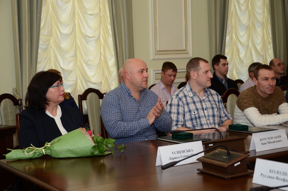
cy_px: 96
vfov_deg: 21.5
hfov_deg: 32.0
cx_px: 144
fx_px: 503
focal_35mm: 63
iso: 800
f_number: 4.8
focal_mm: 42
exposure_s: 1/200
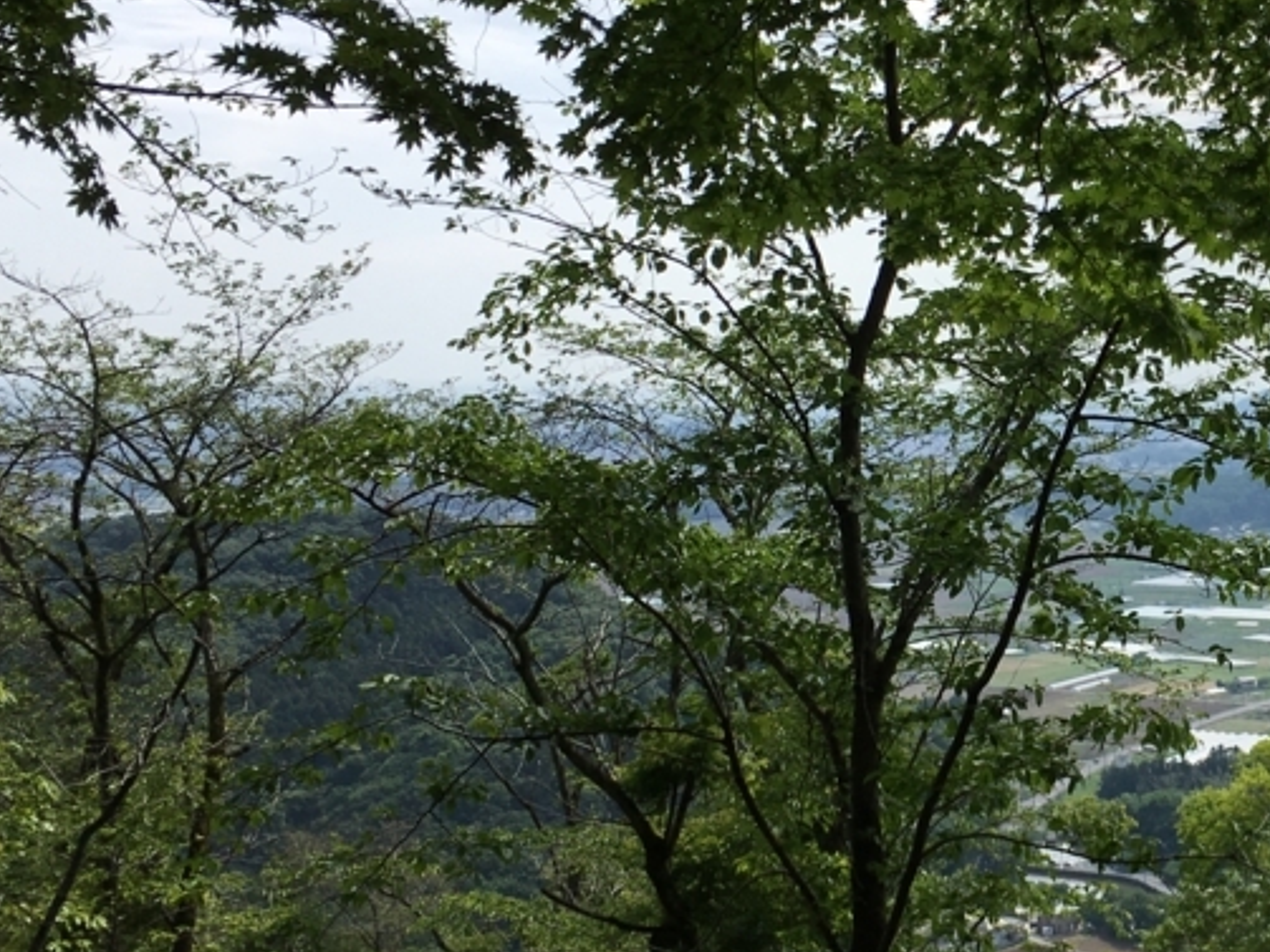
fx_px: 2164
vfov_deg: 24.8
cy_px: 439
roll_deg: -2.3
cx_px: 1156
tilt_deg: -1.3
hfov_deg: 31.1
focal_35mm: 59
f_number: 2.2
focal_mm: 4.15
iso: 25
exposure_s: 1/1832
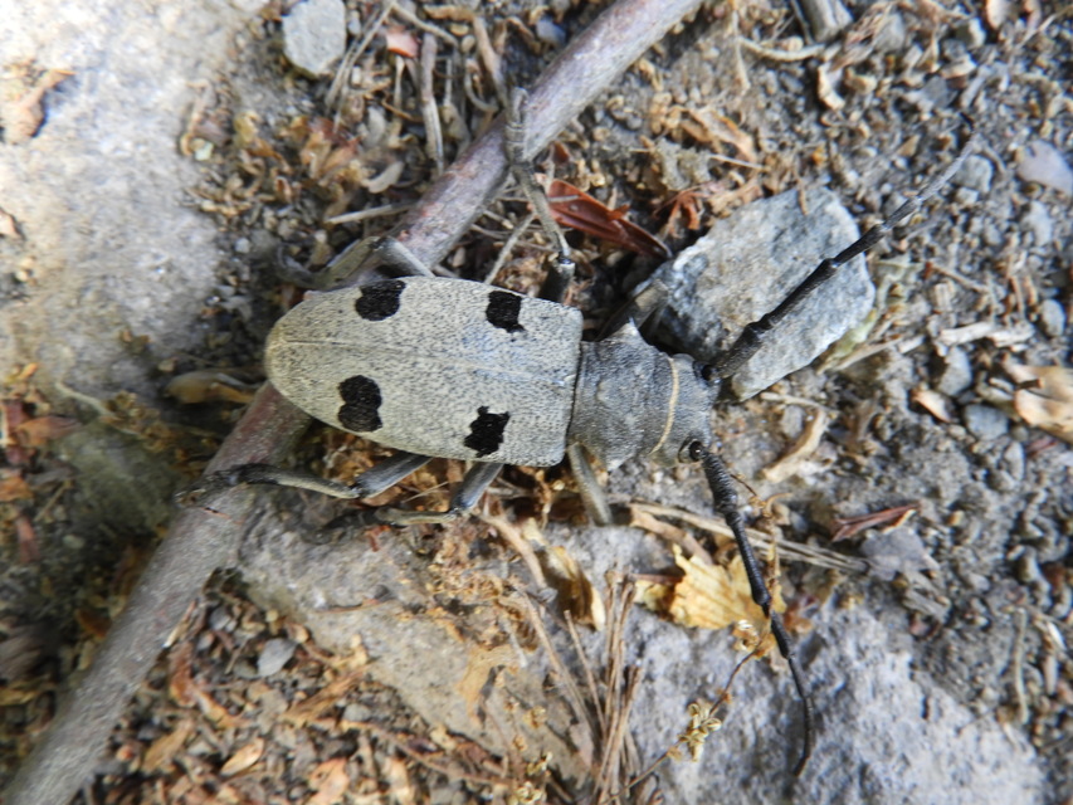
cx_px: 536
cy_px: 402
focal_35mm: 30
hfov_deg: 60.0
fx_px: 930
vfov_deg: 46.8
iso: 160
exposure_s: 1/30
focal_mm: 5.4
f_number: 3.5
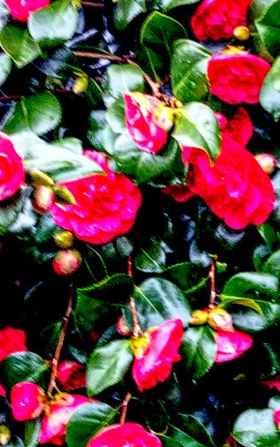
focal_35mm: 96
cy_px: 404
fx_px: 1172
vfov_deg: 21.2
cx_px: 353
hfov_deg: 13.2
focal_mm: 4.2
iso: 32
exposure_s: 1/50
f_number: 2.2
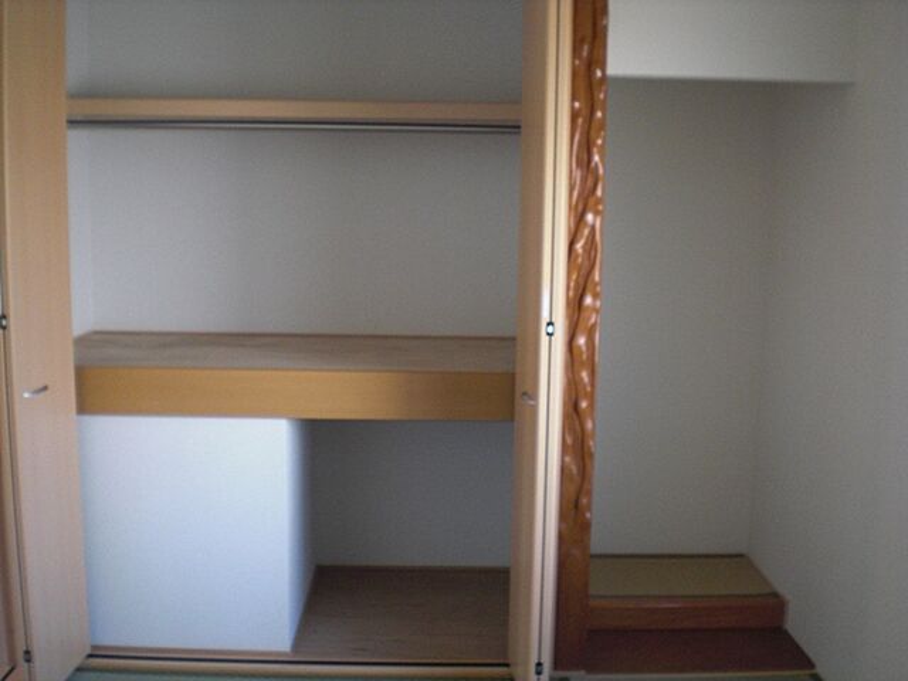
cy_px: 340
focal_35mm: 38
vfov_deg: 37.7
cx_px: 454
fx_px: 997
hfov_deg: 49.0
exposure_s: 1/60
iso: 200
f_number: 3.1
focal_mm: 6.3
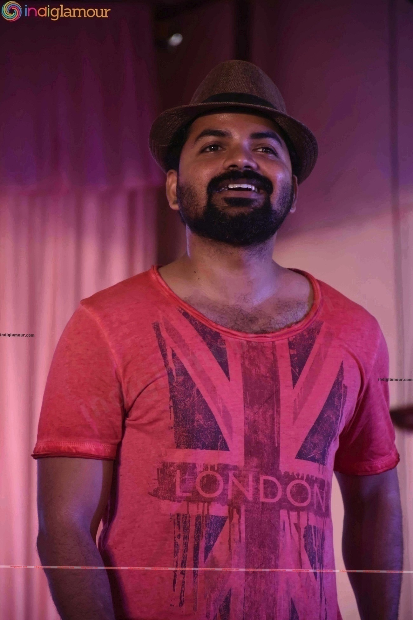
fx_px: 3613
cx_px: 206
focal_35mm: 210
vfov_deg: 9.8
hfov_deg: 6.5
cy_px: 310
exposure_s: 1/125
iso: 1250
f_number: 5.6
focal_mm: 140
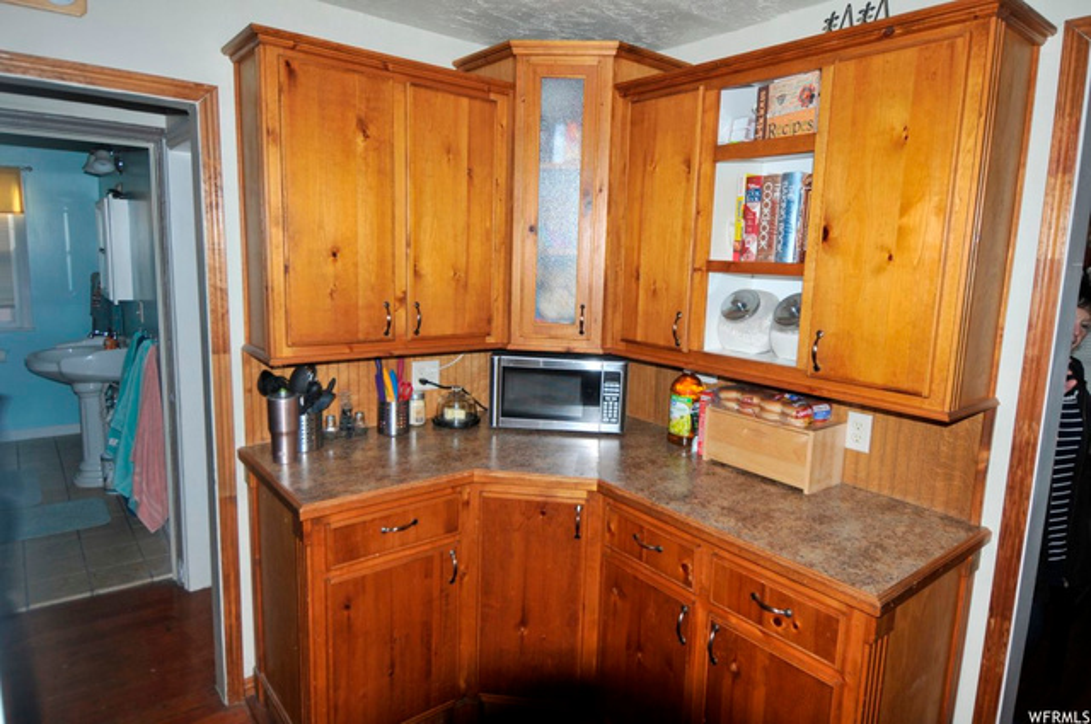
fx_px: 636
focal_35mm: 21
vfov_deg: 59.4
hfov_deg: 81.3
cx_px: 546
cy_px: 362
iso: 200
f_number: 4
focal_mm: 14
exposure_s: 1/250
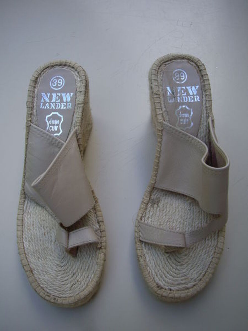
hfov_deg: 37.7
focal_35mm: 38
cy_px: 166
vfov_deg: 49.0
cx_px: 124
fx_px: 363
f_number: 4.3
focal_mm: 6.2
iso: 64
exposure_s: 1/100
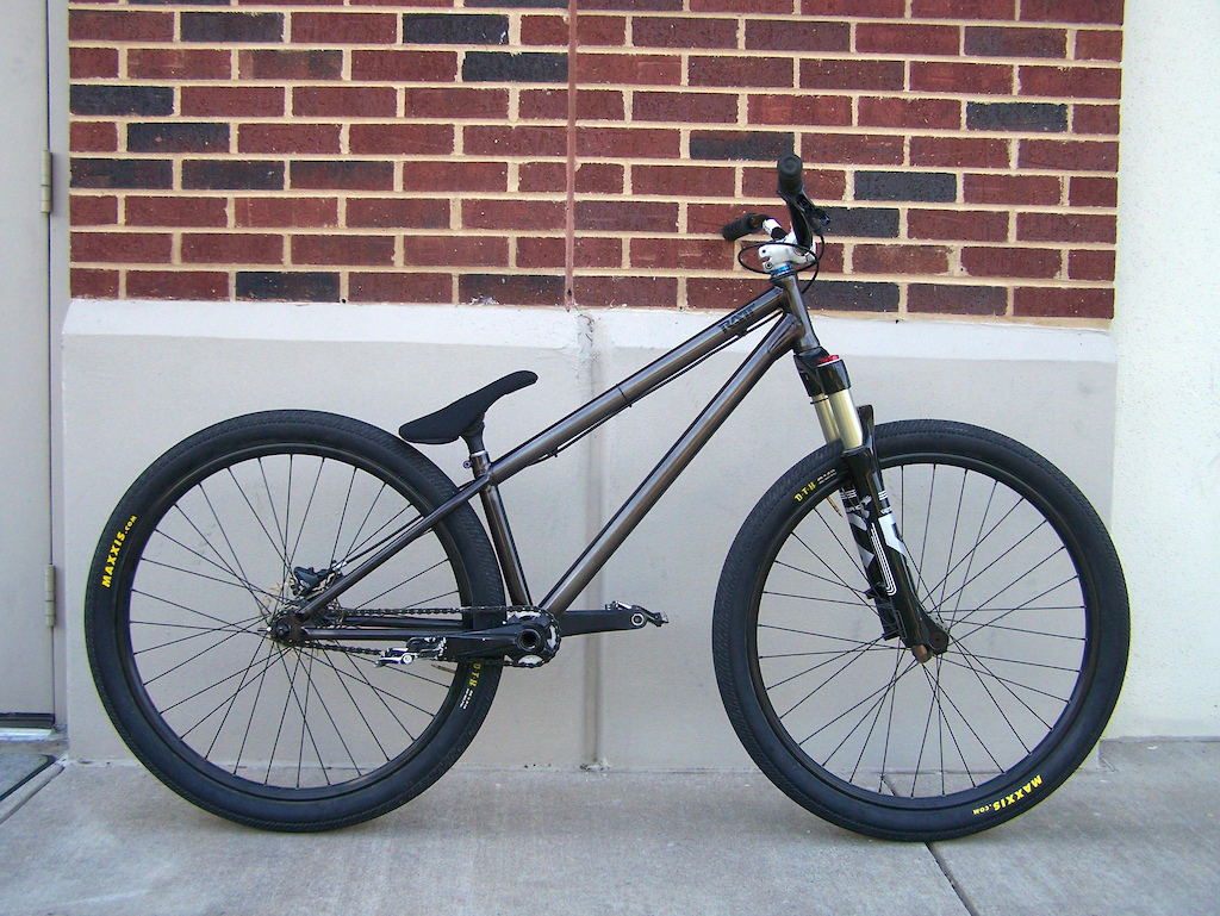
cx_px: 610
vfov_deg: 37.8
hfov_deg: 49.0
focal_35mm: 38
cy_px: 458
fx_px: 1340
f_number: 2.8
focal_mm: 6.3
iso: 80
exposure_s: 1/200
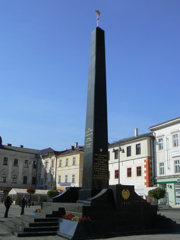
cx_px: 90
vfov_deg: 51.4
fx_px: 250
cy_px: 120
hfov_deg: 39.7
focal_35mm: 36
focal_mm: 6
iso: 100
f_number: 6.3
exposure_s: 1/320
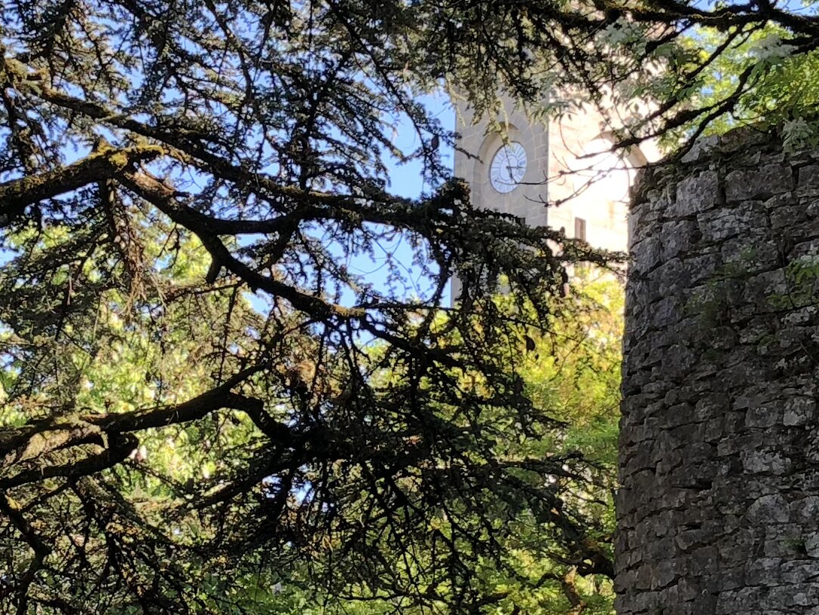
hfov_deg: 18.9
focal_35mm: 103
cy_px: 371
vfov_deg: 14.4
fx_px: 2438
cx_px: 206
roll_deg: -2.3
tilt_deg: +15.7
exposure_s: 1/120
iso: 25
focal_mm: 4
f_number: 1.8
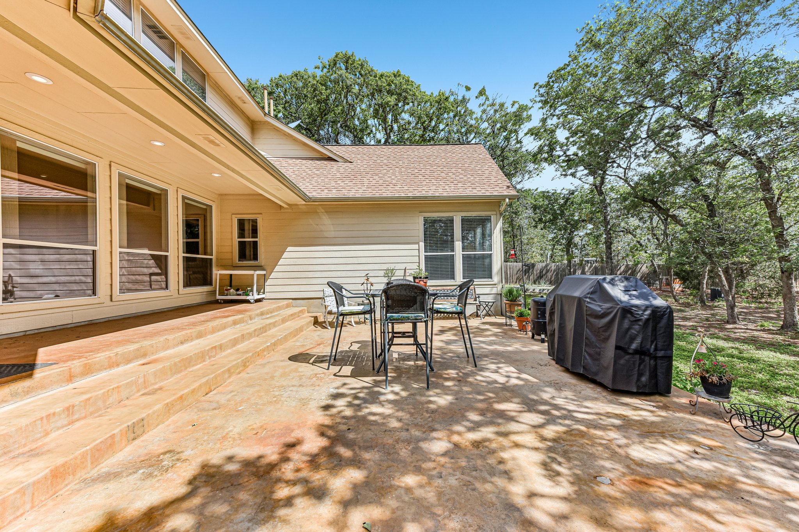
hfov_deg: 104.3
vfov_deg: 81.2
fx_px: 311
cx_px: 400
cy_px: 266
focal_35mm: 14
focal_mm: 14
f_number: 8
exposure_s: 1/250
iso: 100
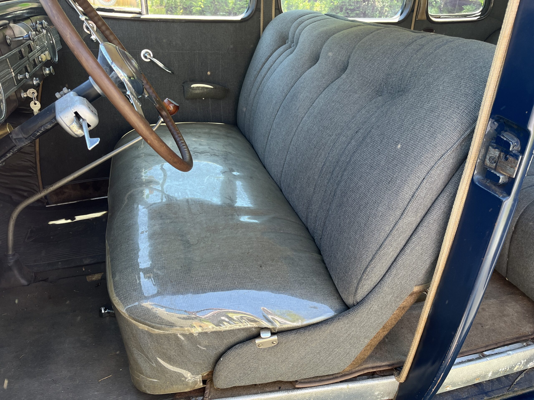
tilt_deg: -24.7
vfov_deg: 53.1
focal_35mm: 26
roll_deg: -3.5
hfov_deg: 67.3
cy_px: 200
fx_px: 401
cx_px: 267
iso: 50
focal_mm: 5.1
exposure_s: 1/121
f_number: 1.6
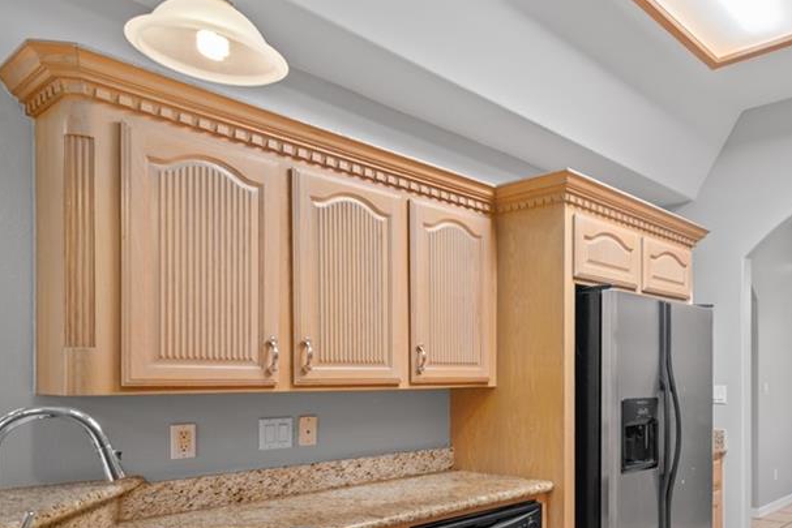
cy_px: 383
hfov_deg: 62.2
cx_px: 624
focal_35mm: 27
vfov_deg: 46.6
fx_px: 594
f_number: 8
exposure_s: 1/10
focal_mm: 16
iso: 320
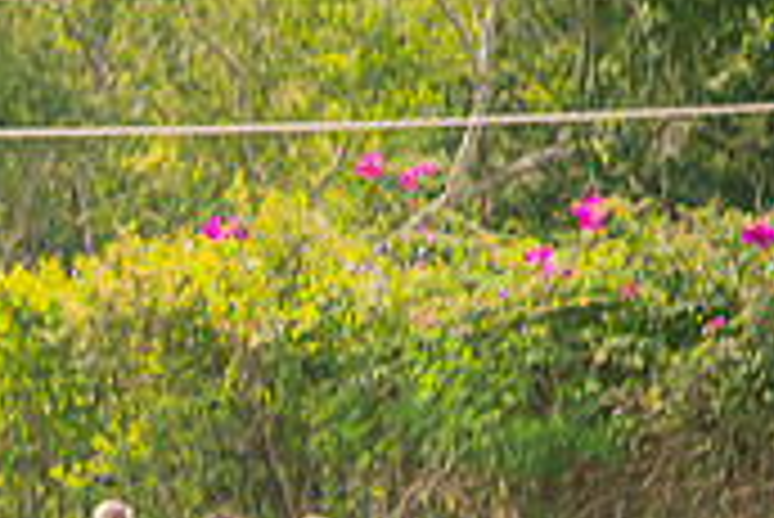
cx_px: -518
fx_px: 8112
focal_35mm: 377
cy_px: 707
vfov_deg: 3.6
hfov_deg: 5.4
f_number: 4
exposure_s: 1/200
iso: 200
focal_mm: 112
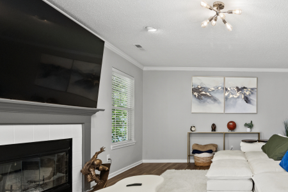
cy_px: 112
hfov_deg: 63.5
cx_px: 232
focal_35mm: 26
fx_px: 207
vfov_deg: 49.6
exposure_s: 1/15
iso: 4000
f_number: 9
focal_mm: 15.5
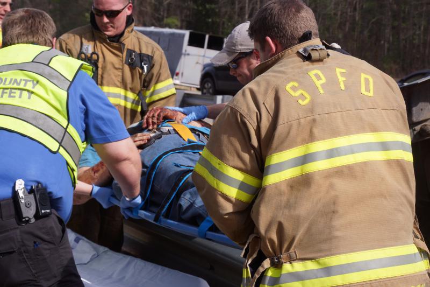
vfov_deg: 18.2
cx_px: 215
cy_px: 144
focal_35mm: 75
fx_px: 896
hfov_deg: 27.0
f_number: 9
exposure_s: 1/250
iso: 100
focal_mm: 50
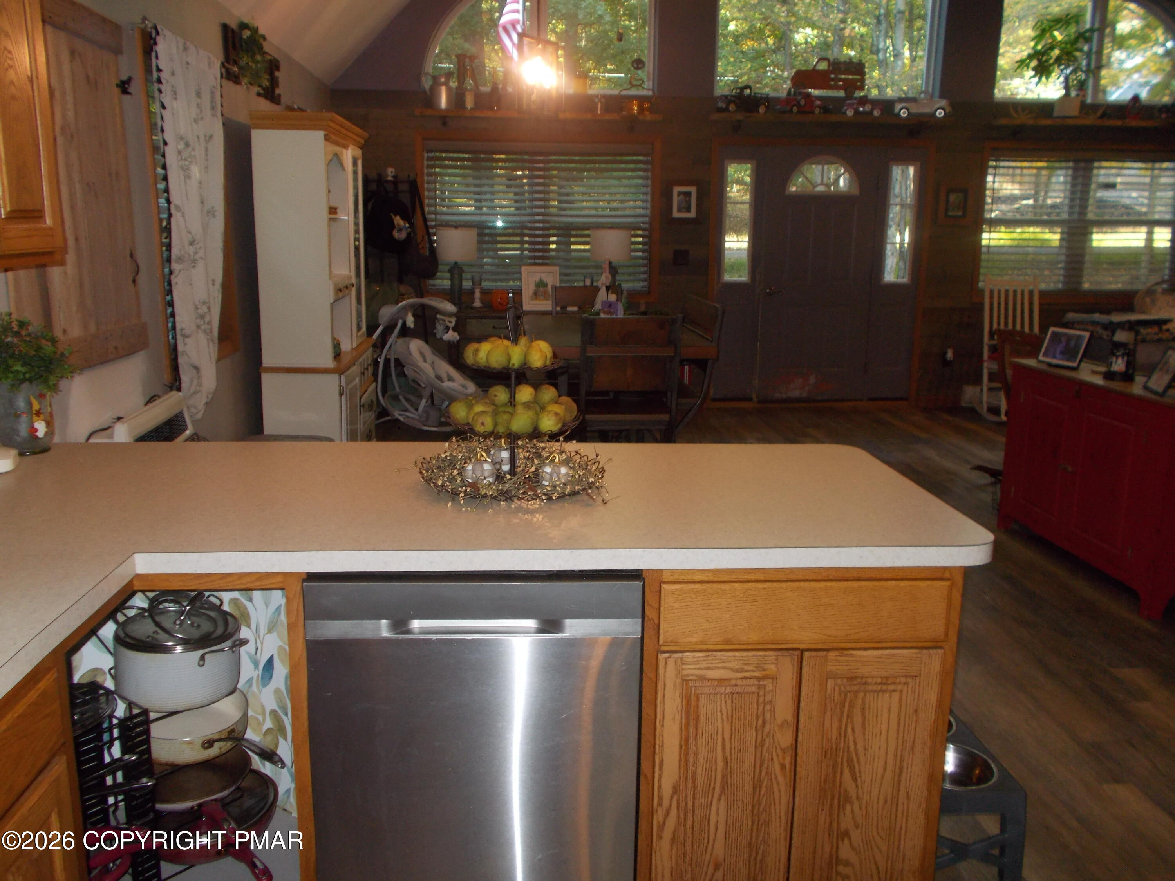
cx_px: 588
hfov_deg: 60.0
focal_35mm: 30
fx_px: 1018
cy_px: 440
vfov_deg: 46.8
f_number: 3.4
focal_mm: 5.3
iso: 200
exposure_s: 1/25
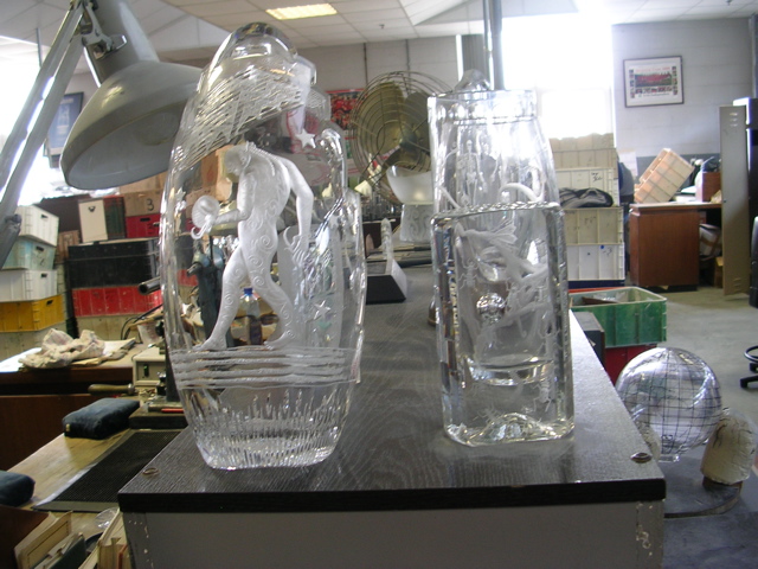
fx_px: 832
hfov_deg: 49.0
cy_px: 284
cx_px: 379
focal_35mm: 38
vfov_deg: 37.7
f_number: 2.8
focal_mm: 5.8
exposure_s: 1/7.3
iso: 50
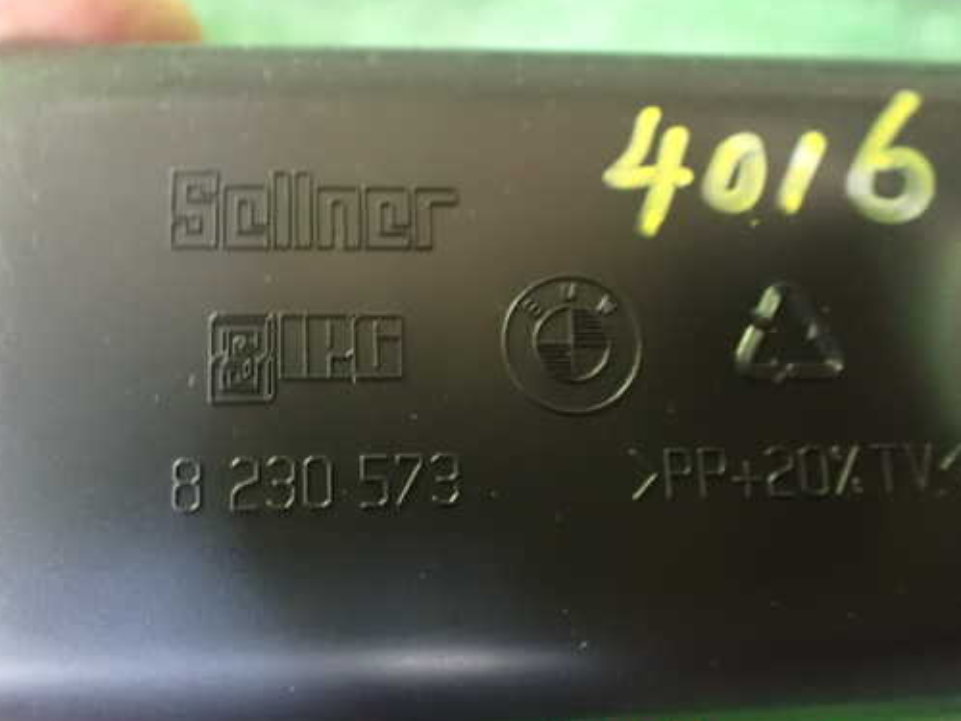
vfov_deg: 39.6
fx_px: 999
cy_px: 335
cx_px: 409
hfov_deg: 51.2
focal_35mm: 36
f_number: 2.3
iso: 1600
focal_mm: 5.4
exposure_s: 1/20
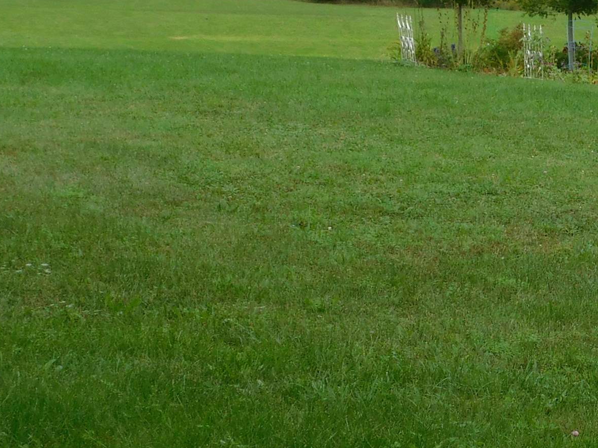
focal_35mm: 209
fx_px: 3611
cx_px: 630
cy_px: 62
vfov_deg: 7.1
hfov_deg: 9.4
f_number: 4.4
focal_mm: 14.2
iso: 125
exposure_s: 1/400
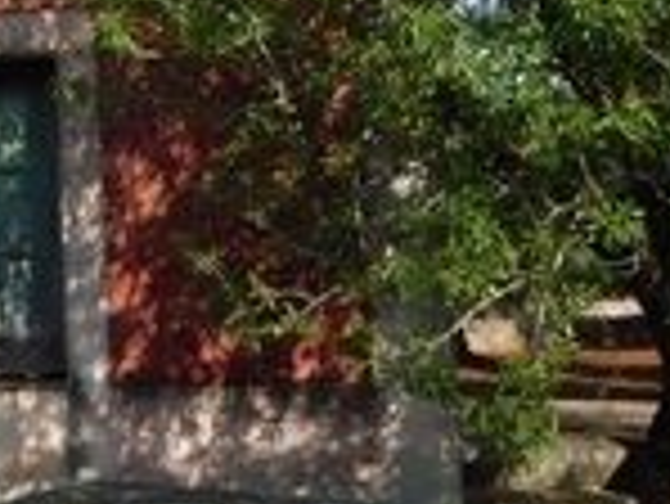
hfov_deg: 17.7
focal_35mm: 99
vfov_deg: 14.9
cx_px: -351
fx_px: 1918
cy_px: 144
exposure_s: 1/1250
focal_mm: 4
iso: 125
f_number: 3
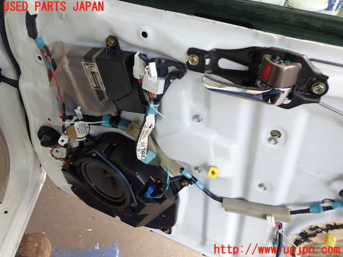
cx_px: 172
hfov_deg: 60.0
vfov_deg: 46.8
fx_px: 297
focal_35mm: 30
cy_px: 128
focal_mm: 5.4
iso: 200
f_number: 2.3
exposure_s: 1/100
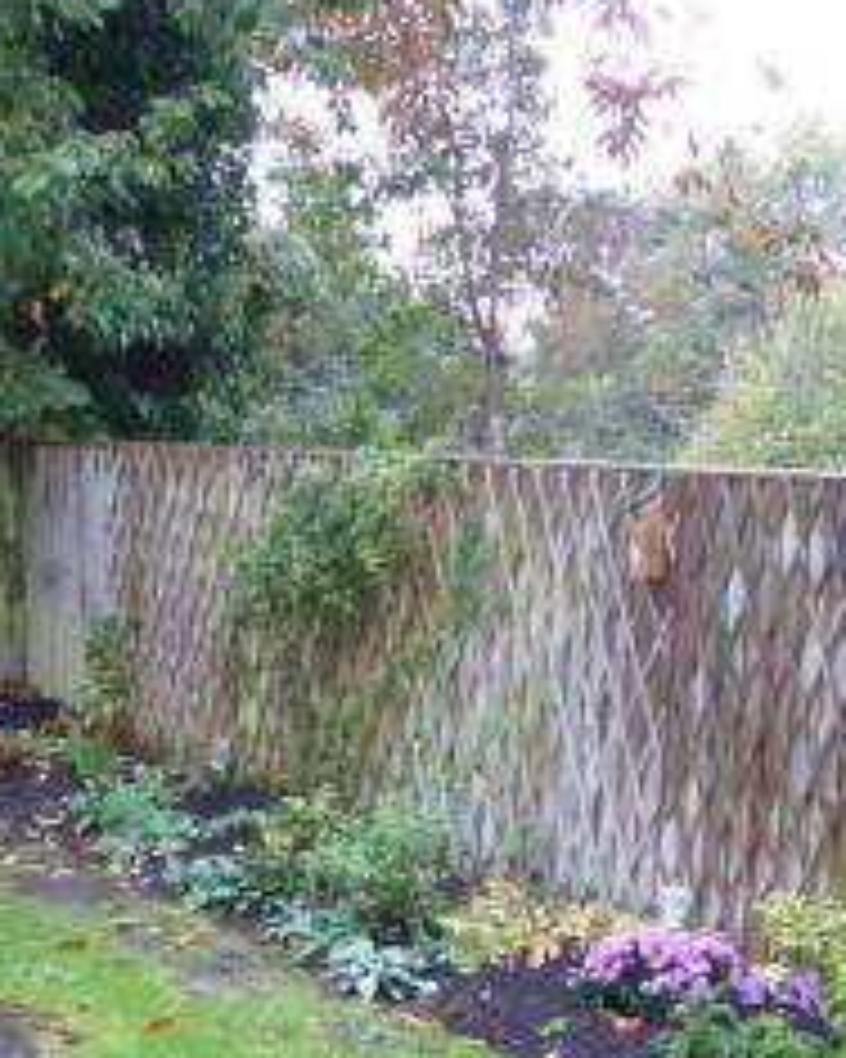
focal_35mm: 58
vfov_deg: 31.6
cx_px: 232
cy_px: 853
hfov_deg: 26.0
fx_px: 1815
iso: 400
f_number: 3.3
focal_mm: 4.3
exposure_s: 1/60
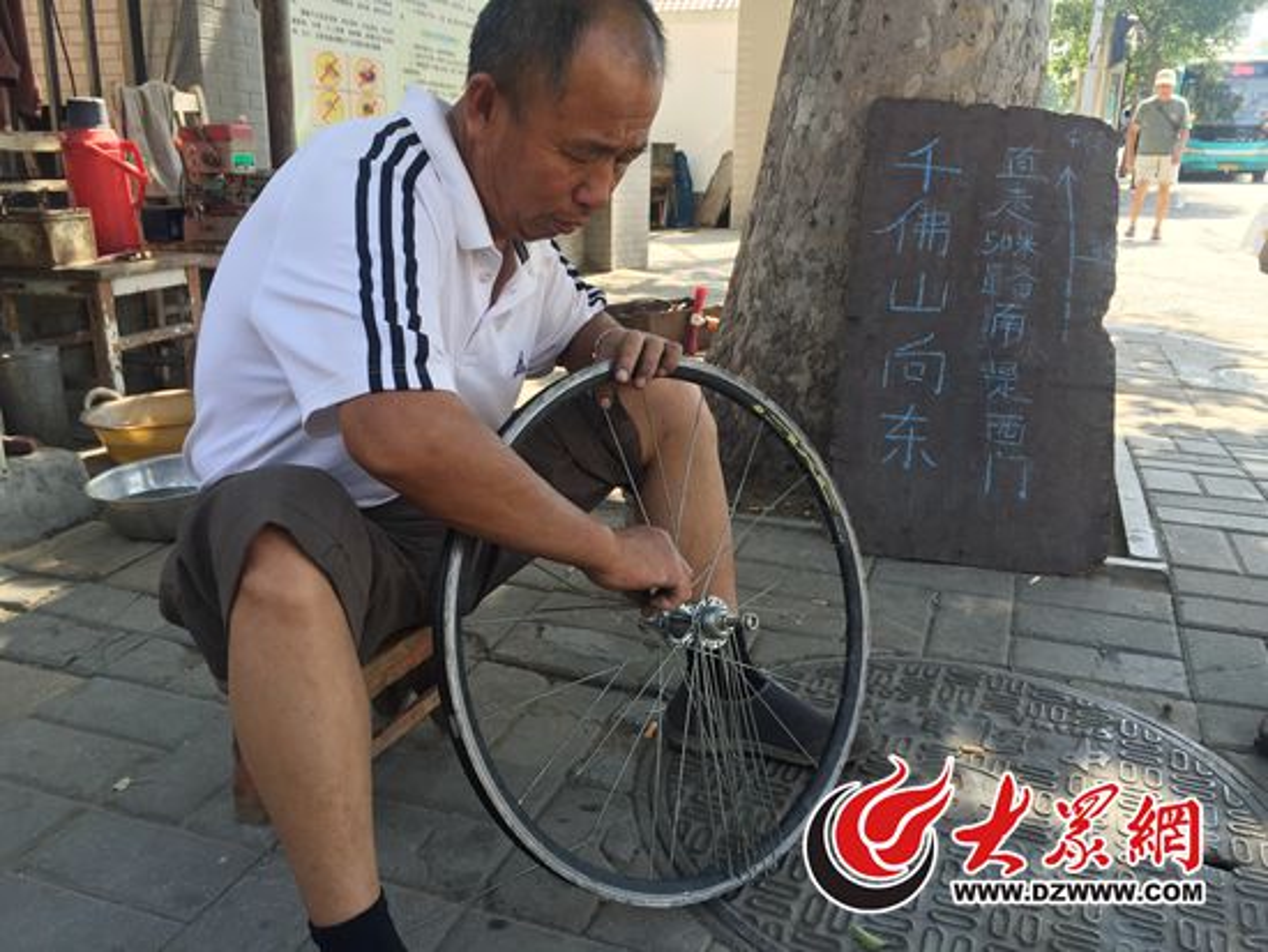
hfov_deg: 61.6
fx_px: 1063
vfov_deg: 48.3
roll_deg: -0.9
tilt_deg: -16.1
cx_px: 634
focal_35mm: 29
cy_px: 476
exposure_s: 1/240
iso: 32
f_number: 2.2
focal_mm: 4.15
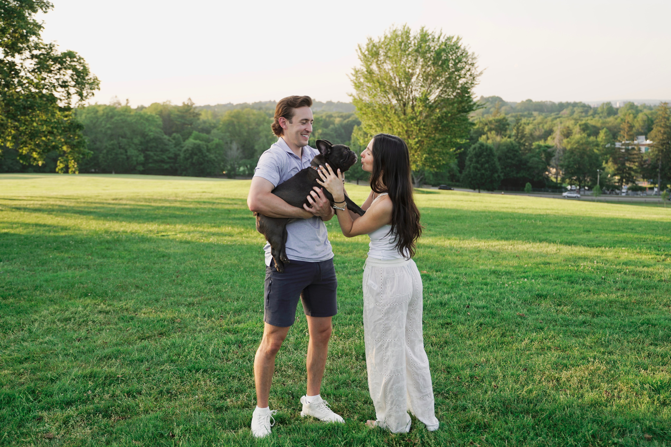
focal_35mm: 37
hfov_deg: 51.9
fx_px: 690
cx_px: 336
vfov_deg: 36.0
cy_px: 224
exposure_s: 1/250
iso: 100
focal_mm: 37
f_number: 2.8
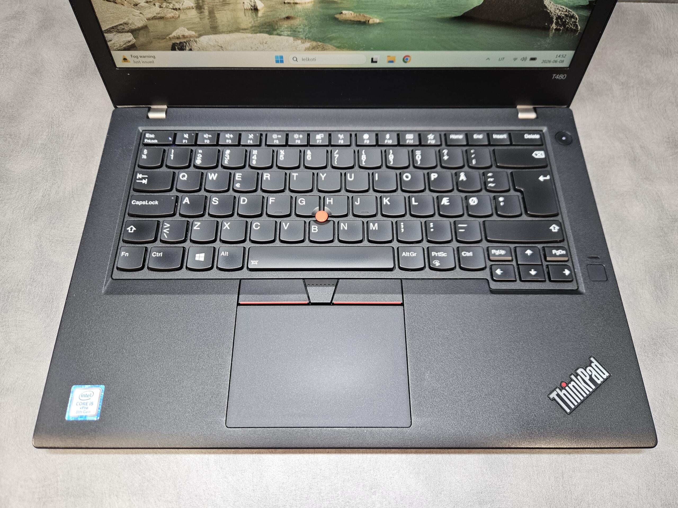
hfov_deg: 73.9
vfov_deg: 58.9
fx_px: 450
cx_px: 339
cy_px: 254
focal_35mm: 23
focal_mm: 5.4
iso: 320
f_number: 1.8
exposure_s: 1/143
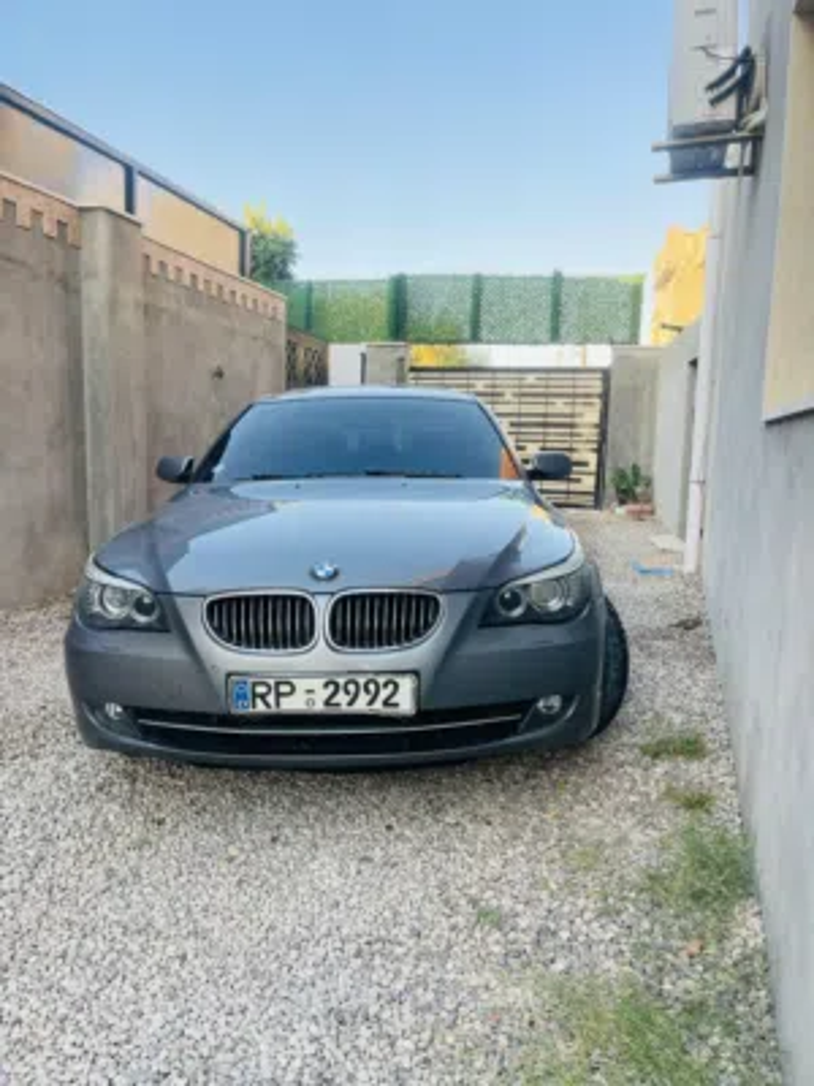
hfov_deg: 53.1
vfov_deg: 67.3
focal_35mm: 26
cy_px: 543
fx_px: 815
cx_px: 407
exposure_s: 1/287
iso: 40
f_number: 1.6
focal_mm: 5.1
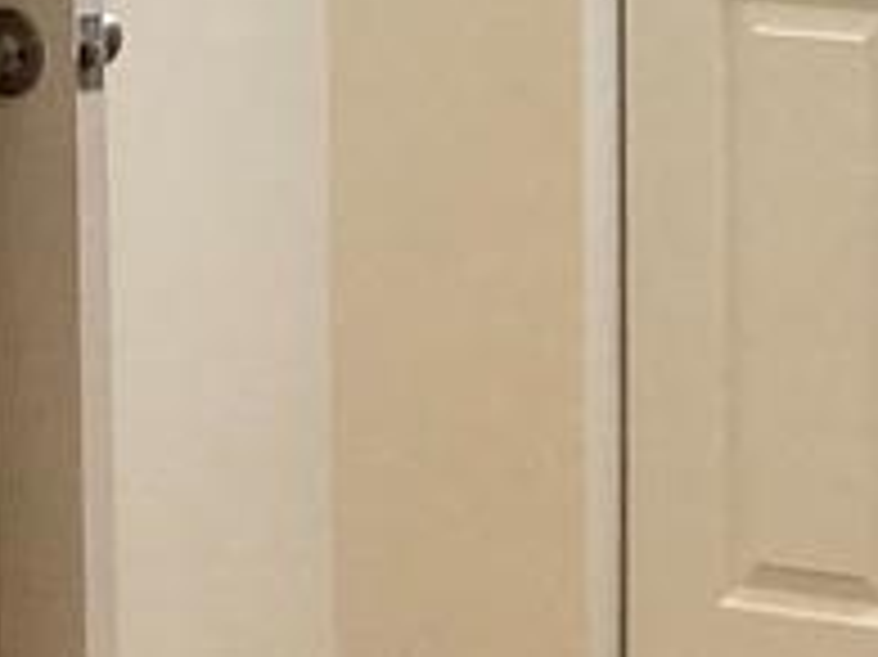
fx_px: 5247
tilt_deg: -2.9
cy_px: -198
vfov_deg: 7.1
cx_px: 1715
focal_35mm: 207
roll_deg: +1.5
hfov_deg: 9.0
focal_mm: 3.99
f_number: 1.8
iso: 80
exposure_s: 1/60
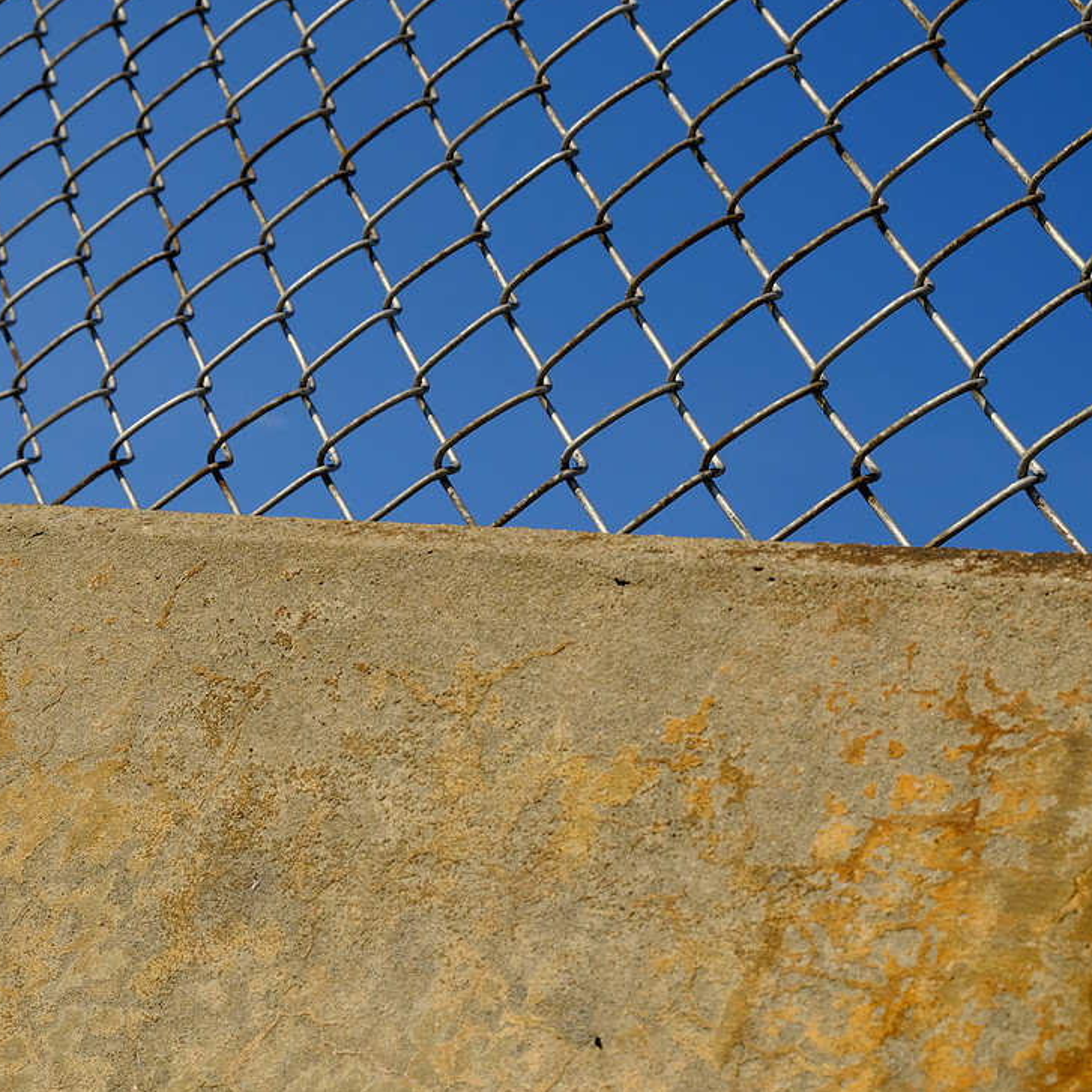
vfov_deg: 27.3
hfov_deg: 27.2
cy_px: 545
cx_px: 442
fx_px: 2248
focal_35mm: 63
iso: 200
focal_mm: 32.9
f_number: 9
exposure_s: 1/480
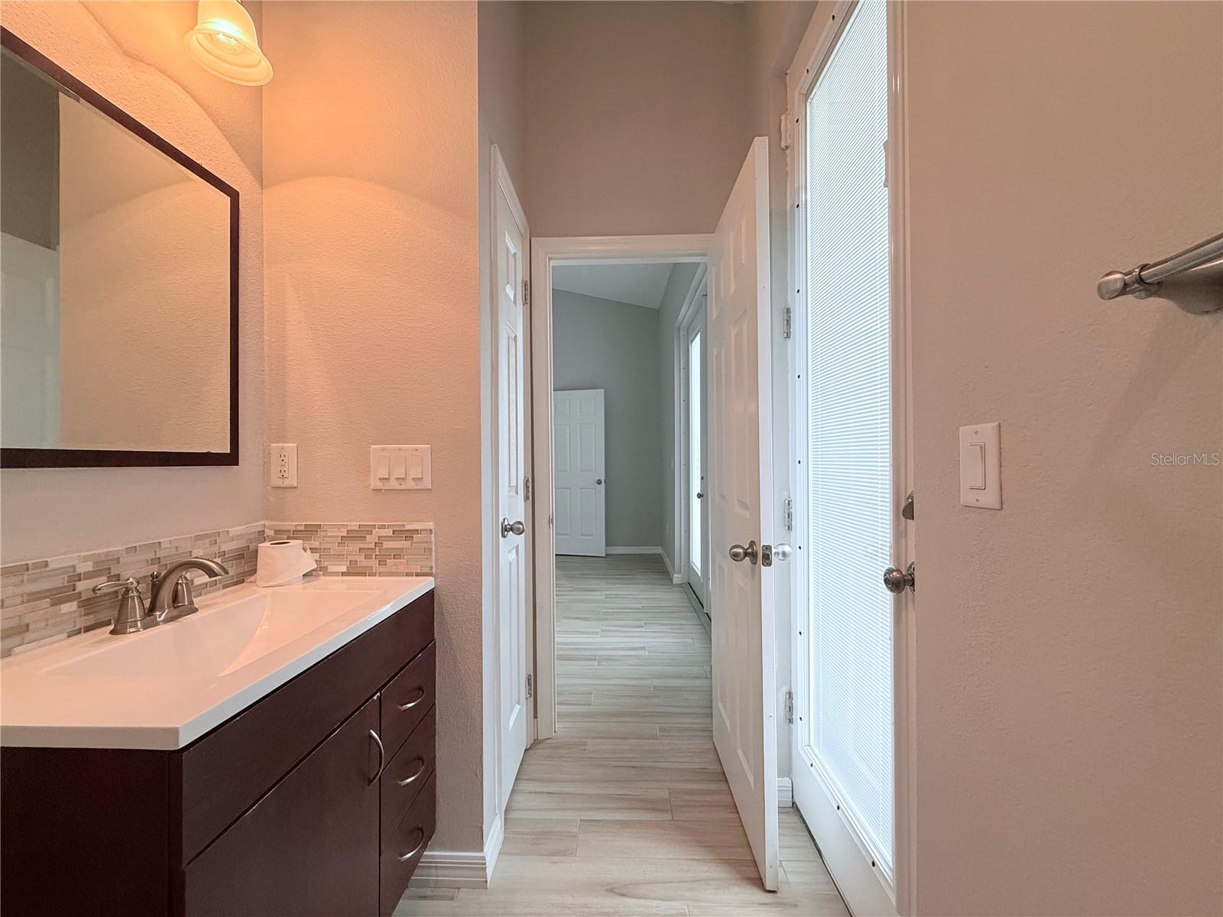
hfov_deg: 102.1
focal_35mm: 14
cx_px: 612
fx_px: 495
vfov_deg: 85.7
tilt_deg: +0.6
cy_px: 458
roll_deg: +0.1
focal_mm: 2.22
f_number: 2.2
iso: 250
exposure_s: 1/120
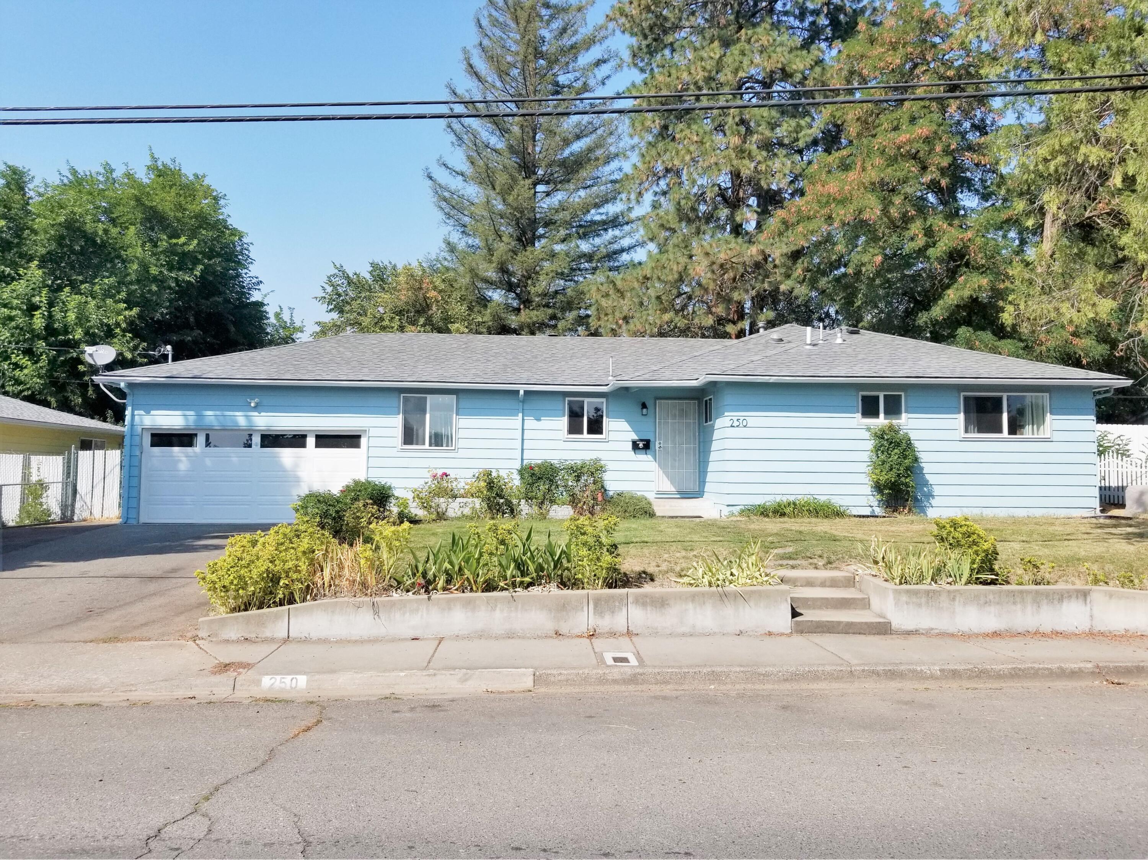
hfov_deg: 67.3
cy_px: 430
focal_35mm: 26
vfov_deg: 53.1
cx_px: 574
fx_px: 862
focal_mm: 4.25
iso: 50
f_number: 1.7
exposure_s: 1/2856
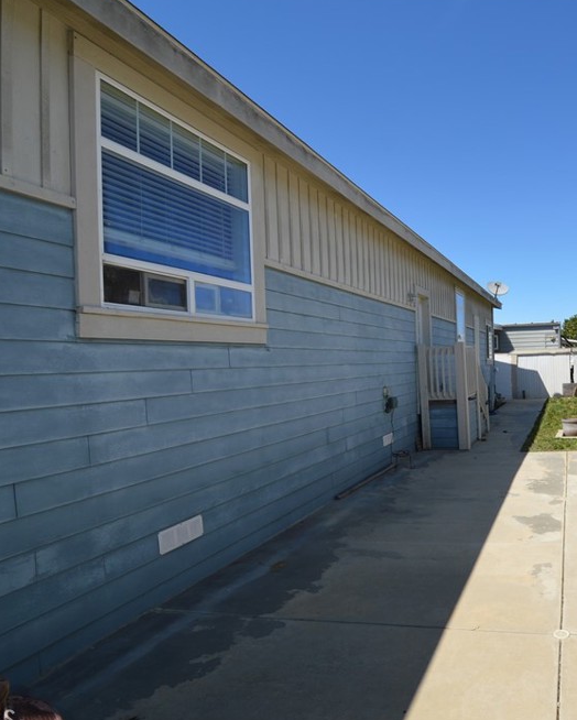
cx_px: 471
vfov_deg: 75.0
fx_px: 469
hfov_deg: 57.8
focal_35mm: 22
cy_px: 361
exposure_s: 1/200
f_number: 9
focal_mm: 10
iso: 100
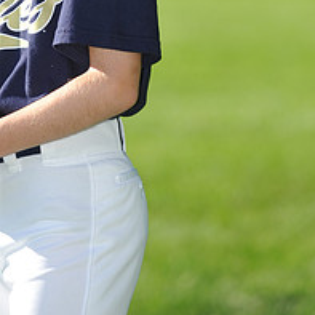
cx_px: 40
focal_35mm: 363
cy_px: -77
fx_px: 3737
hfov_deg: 4.8
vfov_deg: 4.8
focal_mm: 145
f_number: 4
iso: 200
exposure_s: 1/1000
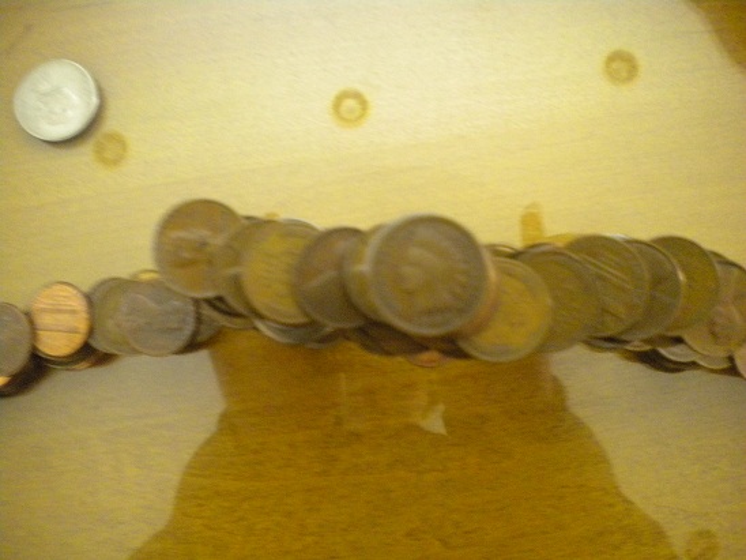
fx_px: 754
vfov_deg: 40.7
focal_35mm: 35
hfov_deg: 52.6
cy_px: 280
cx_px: 373
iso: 800
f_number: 3.1
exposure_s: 1/7.6
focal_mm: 6.3
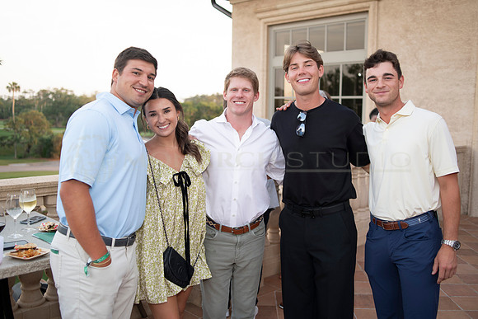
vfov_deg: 37.9
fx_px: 465
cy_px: 160
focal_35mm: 35
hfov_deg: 54.4
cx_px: 239
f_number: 2.5
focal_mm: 35
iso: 125
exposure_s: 1/80
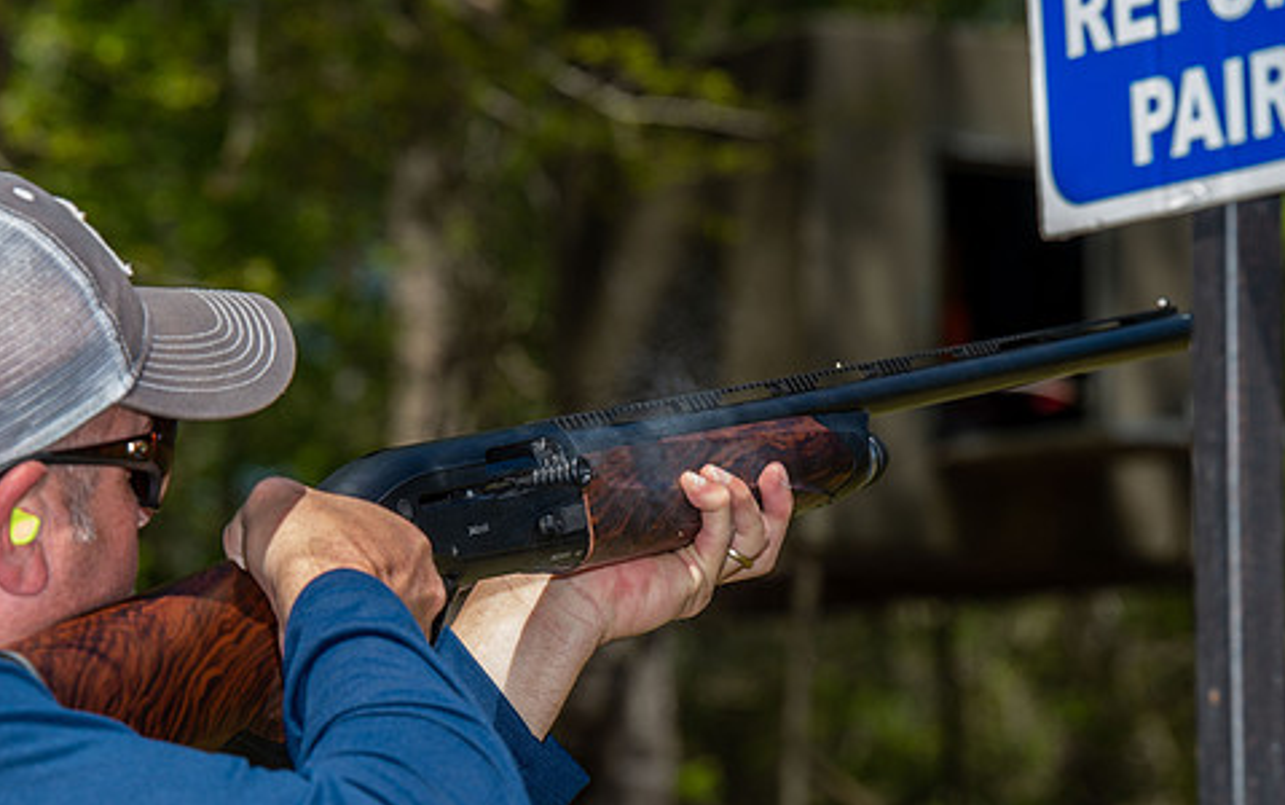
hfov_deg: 11.0
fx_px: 6693
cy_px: 510
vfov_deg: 6.9
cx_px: 555
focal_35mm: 191
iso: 200
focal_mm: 155
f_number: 10
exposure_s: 1/250
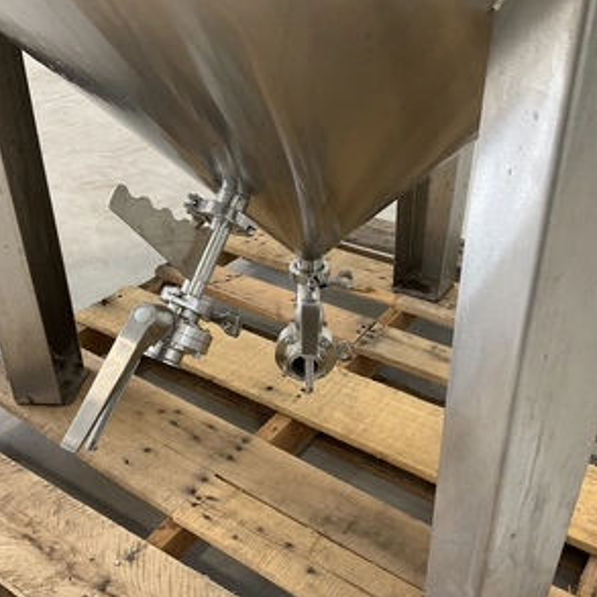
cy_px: 302
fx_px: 683
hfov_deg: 47.2
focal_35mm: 35
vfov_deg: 47.2
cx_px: 291
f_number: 1.8
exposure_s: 1/122
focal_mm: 3
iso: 64
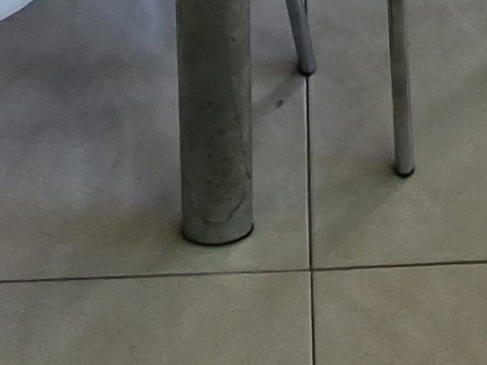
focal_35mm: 94
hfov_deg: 20.7
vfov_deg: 9.5
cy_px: -899
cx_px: 365
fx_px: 1323
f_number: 2.2
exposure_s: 1/60
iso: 50
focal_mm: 1.74
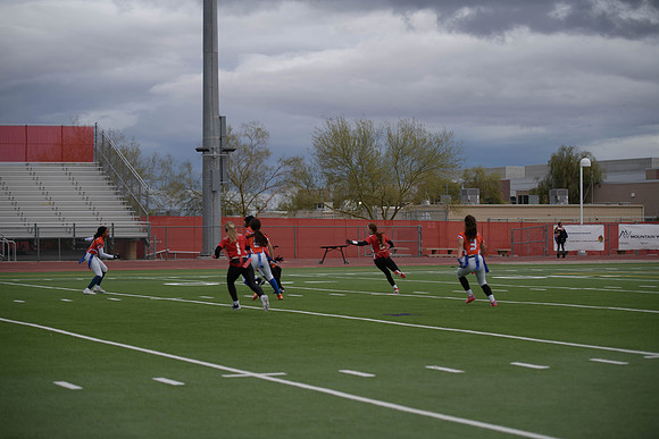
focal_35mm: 95
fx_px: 1739
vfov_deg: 14.4
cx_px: 330
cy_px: 220
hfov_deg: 21.5
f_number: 2.8
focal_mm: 95
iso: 72
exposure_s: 1/200
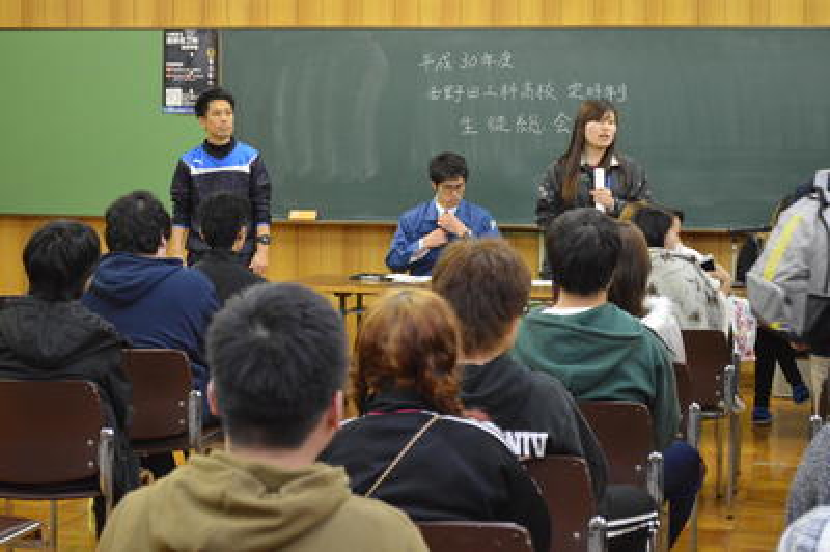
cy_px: 276
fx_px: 1900
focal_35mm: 82
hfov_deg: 24.6
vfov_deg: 16.5
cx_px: 415
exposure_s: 1/60
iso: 3200
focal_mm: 55
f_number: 6.3
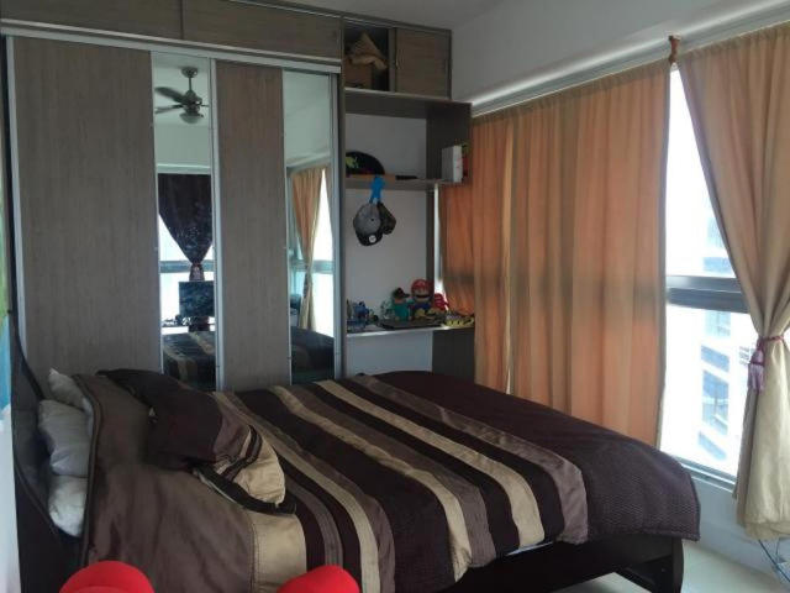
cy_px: 296
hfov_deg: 61.7
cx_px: 395
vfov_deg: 48.2
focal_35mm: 29
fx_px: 662
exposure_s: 1/120
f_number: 2.2
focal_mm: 4.15
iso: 50
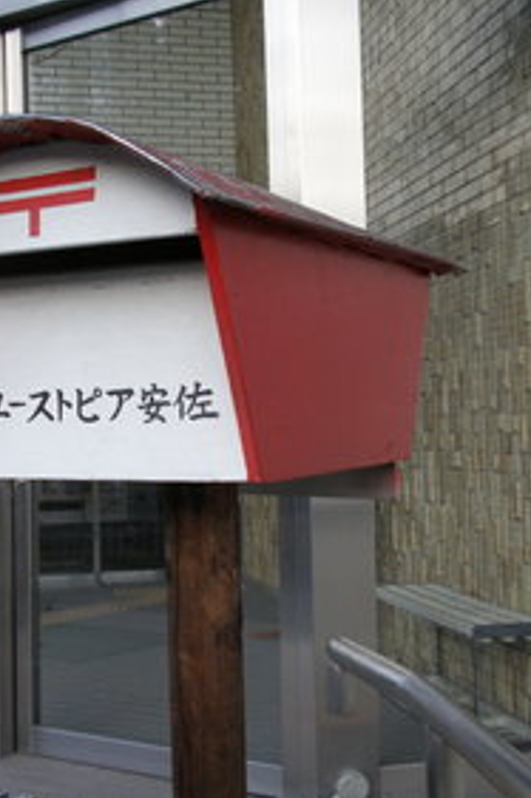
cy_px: 402
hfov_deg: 25.9
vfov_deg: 38.2
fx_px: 1152
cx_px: 241
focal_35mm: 52
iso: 64
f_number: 3.5
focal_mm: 6.6
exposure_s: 1/60
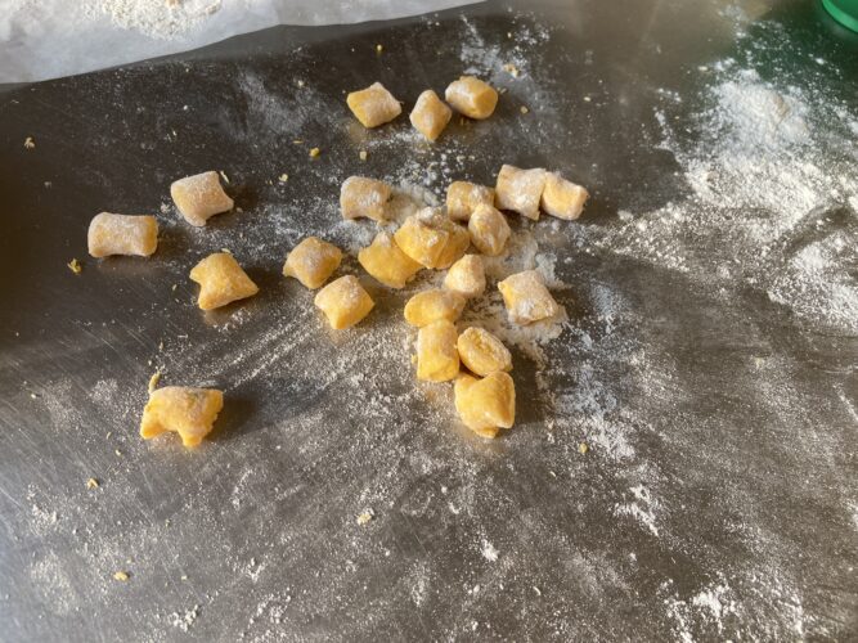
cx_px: 429
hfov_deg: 67.3
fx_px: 644
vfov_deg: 53.0
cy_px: 322
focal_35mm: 26
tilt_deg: -58.0
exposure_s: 1/122
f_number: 1.8
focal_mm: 4.25
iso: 50
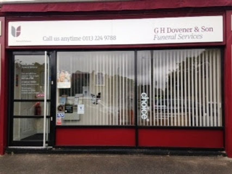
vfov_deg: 43.0
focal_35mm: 33
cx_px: 116
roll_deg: -1.7
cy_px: 87
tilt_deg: +0.0
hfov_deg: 55.3
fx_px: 221
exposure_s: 1/430
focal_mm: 4.12
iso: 50
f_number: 2.4
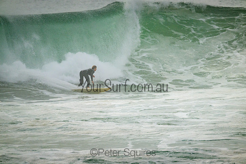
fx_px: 5468
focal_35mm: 800
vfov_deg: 1.7
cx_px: 123
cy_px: 82
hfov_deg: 2.6
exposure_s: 1/2500
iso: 1400
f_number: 11
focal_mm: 800
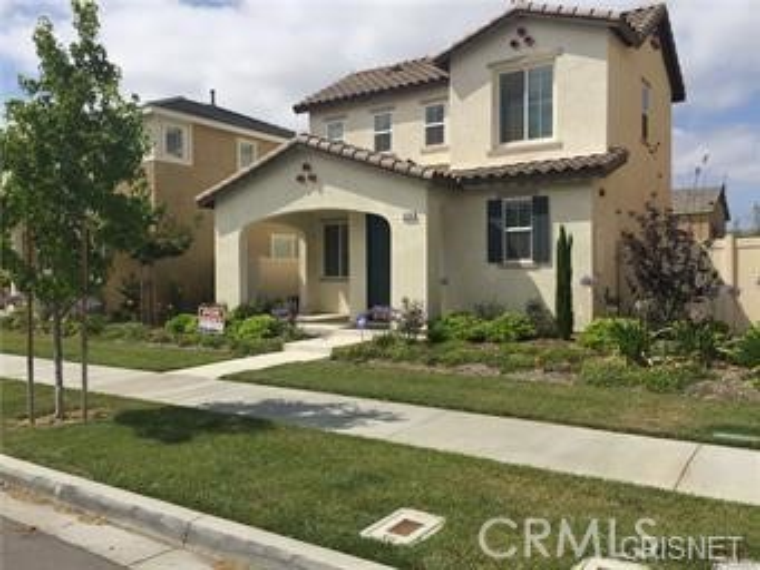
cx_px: 380
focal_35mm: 29
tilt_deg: +0.1
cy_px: 285
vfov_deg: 48.3
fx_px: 637
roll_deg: -0.9
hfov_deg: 61.6
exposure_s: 1/3597
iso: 32
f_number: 2.2
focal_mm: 4.15
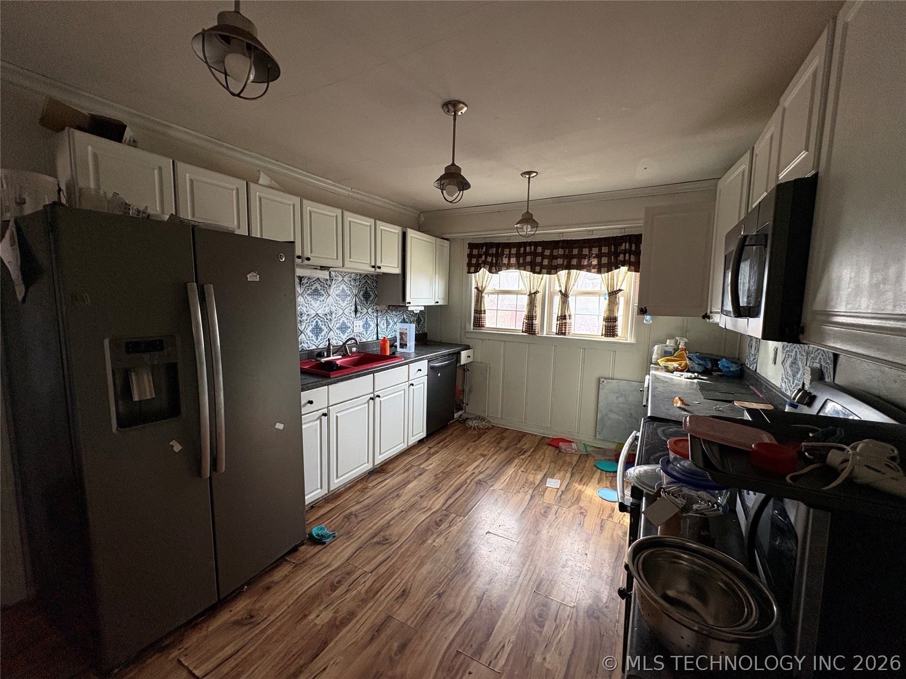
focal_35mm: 14
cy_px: 340
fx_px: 366
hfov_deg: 102.1
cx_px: 453
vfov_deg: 85.7
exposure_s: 1/60
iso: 250
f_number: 2.2
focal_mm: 2.22
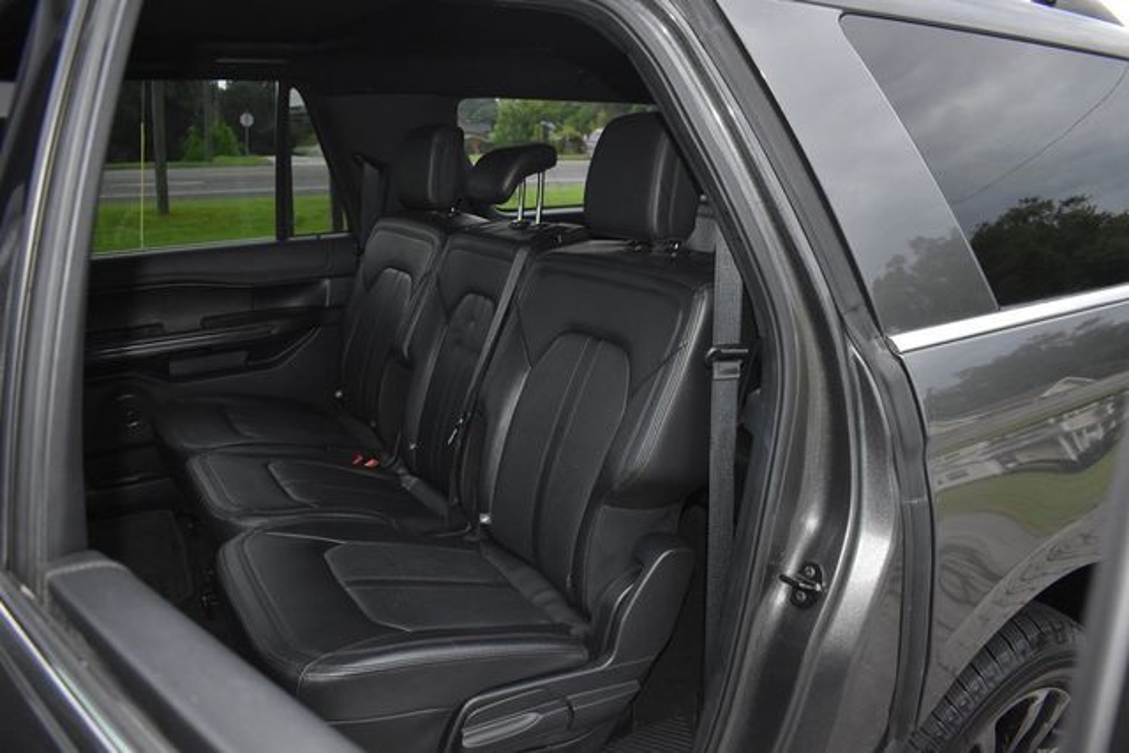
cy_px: 376
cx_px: 564
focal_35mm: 27
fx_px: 847
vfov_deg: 48.0
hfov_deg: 67.4
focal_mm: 18
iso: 1600
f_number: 3.5
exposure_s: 1/100
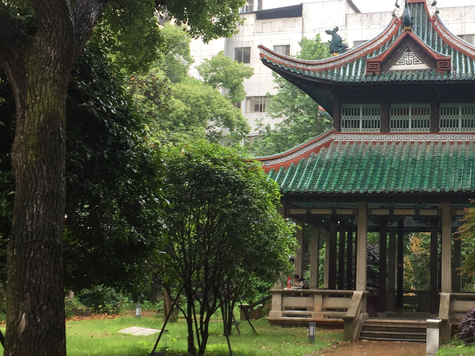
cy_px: 153
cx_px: 368
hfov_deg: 32.5
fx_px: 796
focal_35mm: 58
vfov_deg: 25.2
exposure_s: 1/117
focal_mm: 4.15
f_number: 2.2
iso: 32
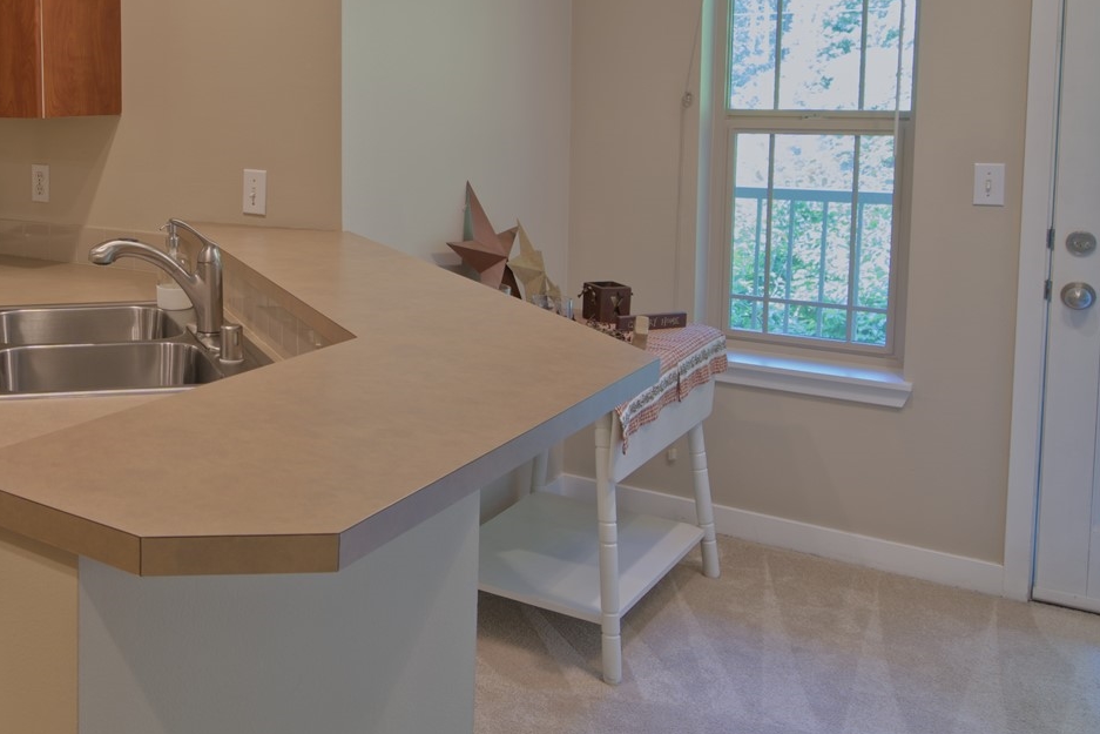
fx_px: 1161
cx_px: 144
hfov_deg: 46.5
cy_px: 183
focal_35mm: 38
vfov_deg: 34.3
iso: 50
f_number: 8
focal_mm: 21
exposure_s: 1.3
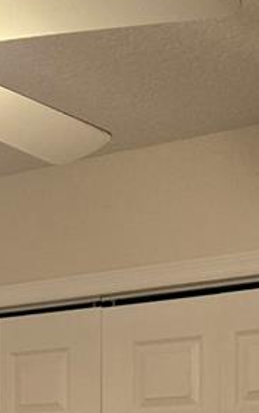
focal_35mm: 103
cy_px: 550
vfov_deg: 18.6
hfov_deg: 12.4
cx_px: -48
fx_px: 1161
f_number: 1.8
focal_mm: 5.4
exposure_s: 1/120
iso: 160
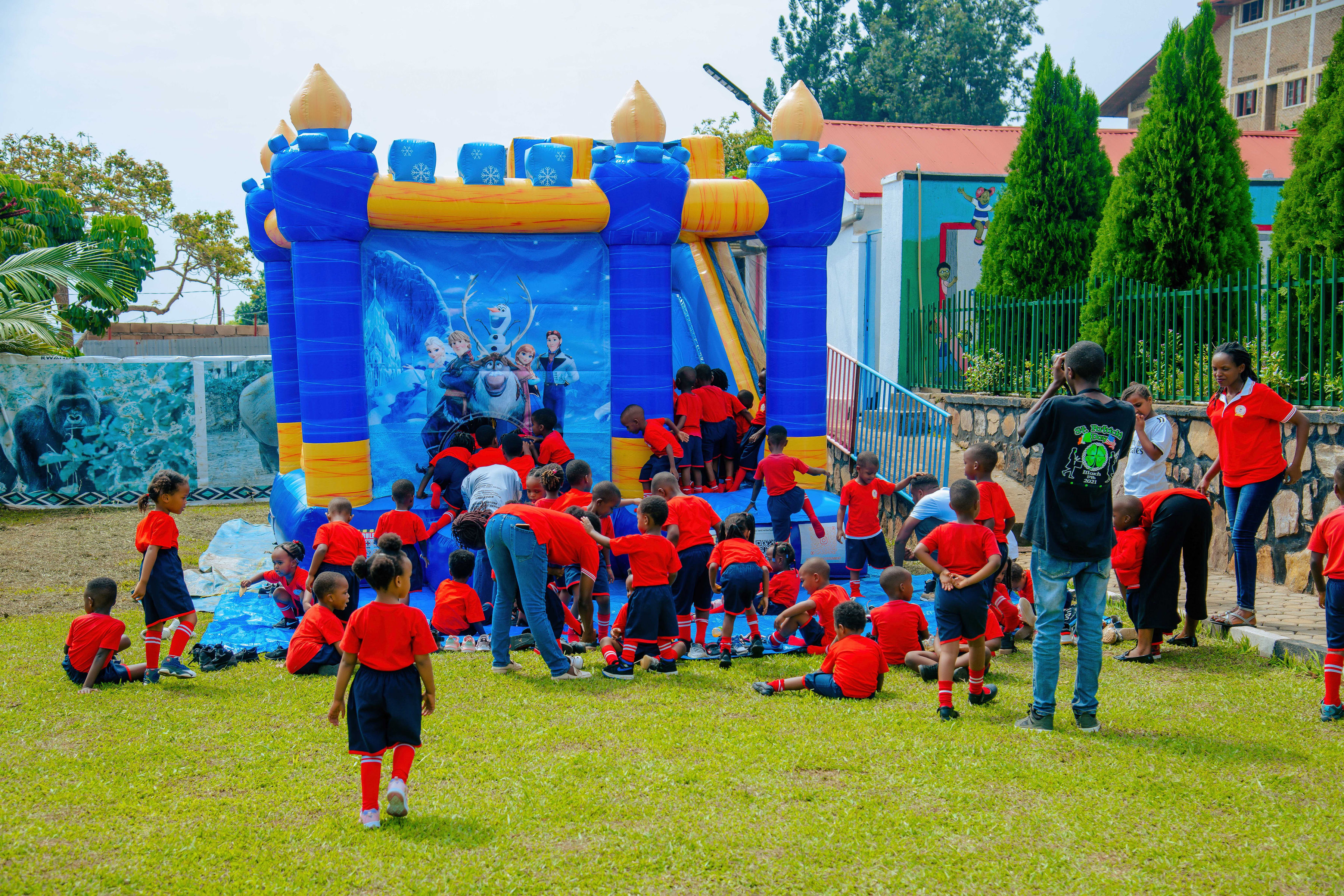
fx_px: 1941
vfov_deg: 26.0
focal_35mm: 52
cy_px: 448
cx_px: 672
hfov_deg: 38.2
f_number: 5.6
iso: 160
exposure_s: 1/250
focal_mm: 52
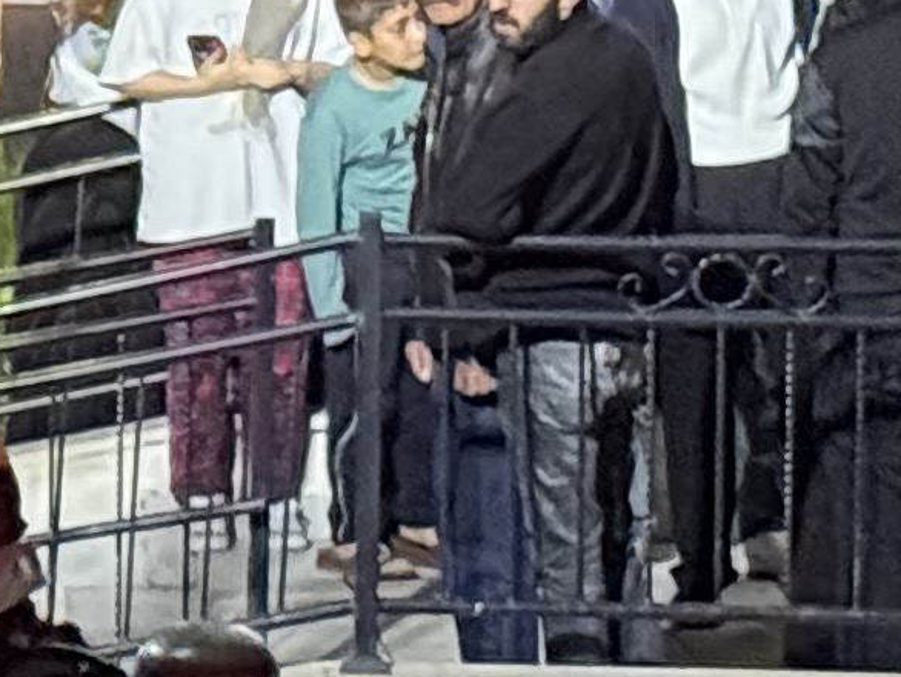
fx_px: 8593
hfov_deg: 5.7
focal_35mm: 330
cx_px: -1522
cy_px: 278
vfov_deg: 4.5
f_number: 1.78
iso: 800
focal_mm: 6.76
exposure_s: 1/29
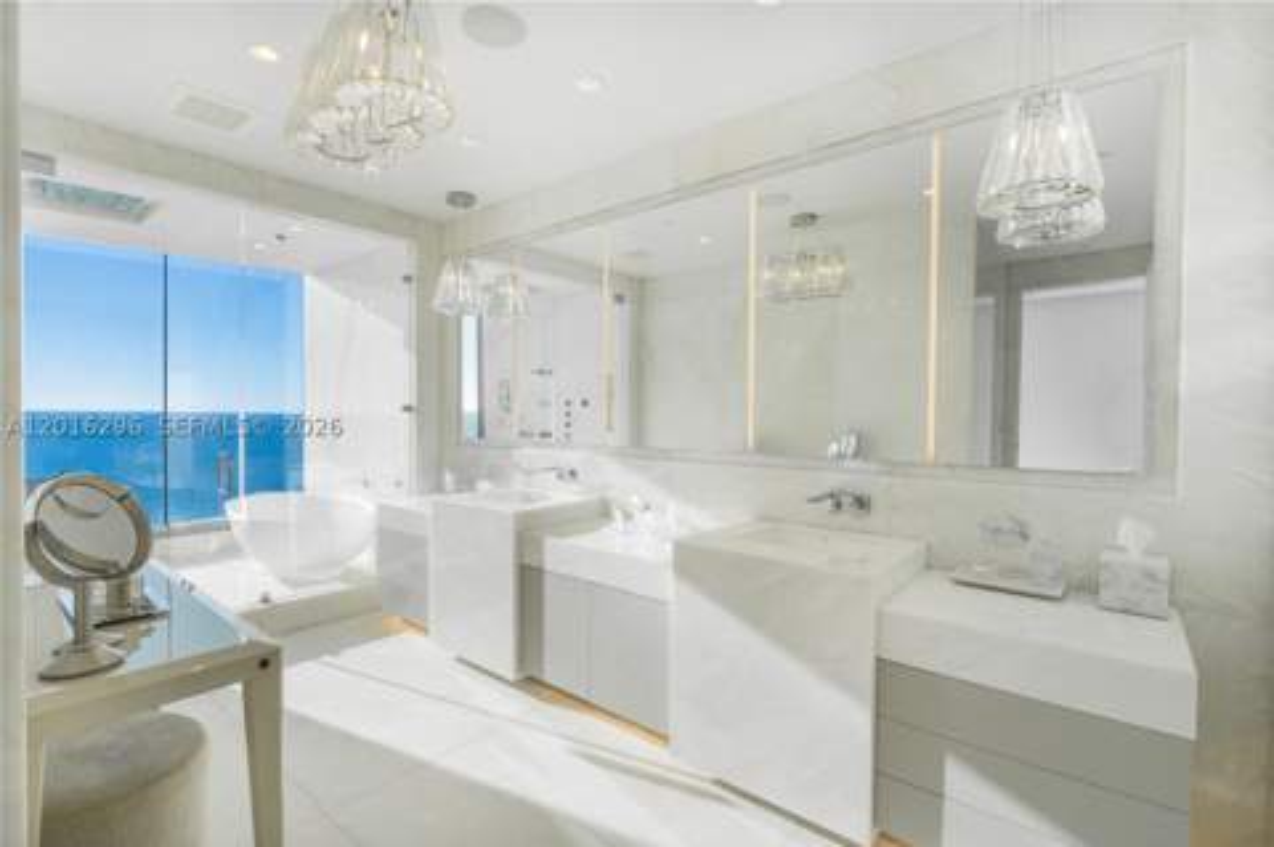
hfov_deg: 95.0
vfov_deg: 71.9
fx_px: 583
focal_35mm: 16
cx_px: 637
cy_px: 424
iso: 250
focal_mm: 11
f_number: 10
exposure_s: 1/500
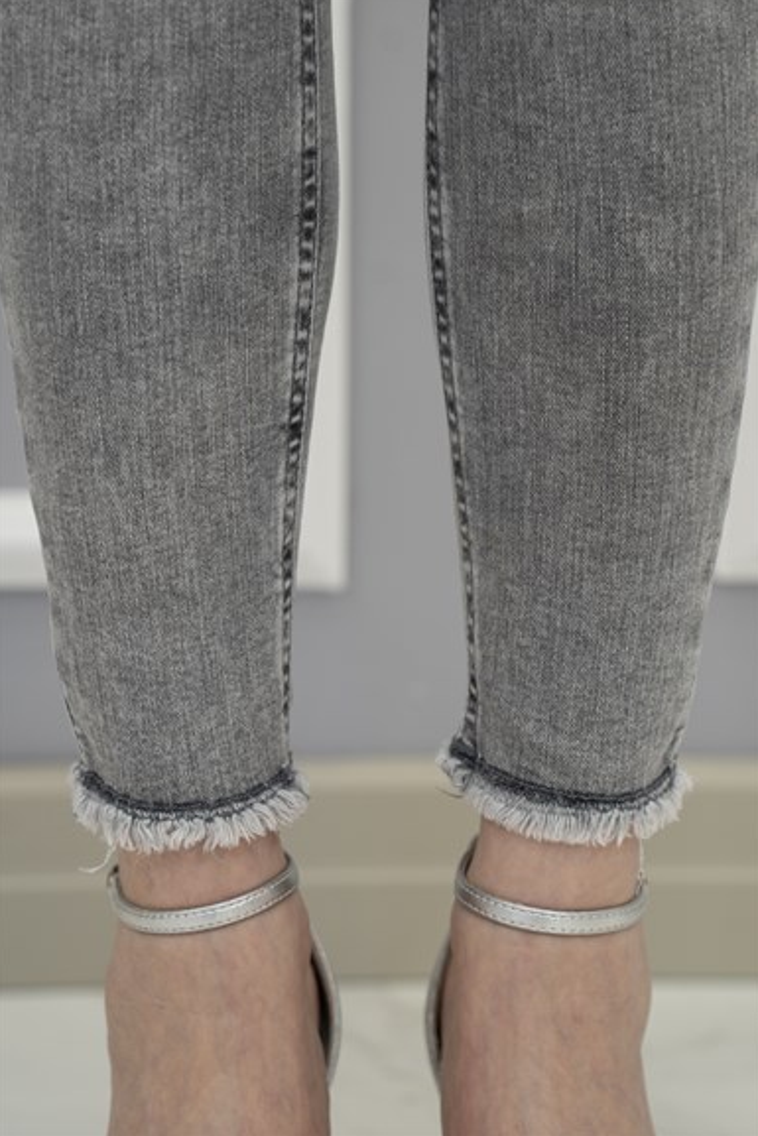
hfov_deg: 18.0
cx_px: 378
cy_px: 564
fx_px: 2399
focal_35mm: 76
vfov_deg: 26.6
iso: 500
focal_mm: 75
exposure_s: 1/80
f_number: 4.5
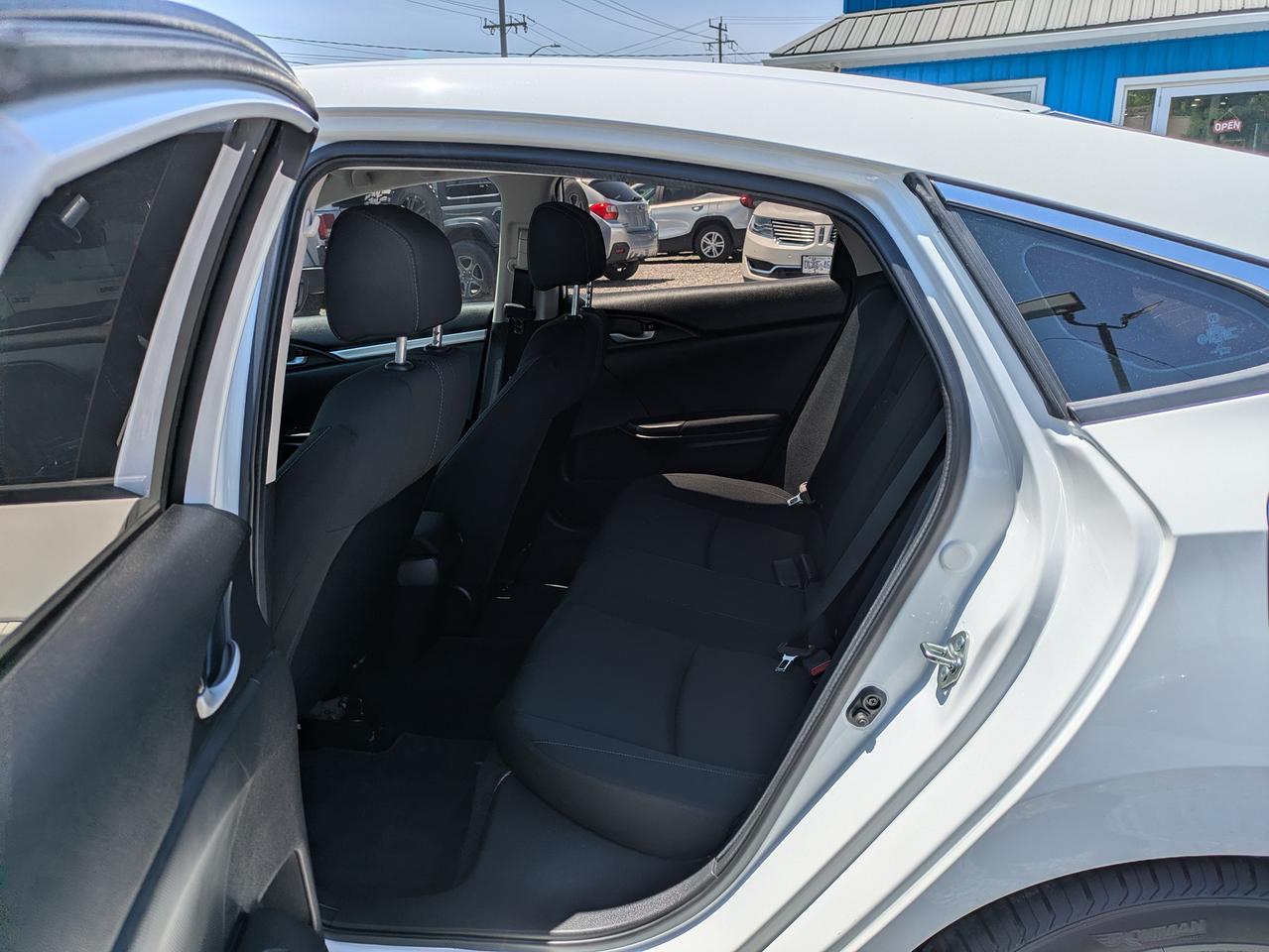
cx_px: 634
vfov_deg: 54.9
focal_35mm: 25
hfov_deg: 69.4
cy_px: 476
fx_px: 917
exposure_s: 1/2632
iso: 42
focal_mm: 5.43
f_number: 1.89
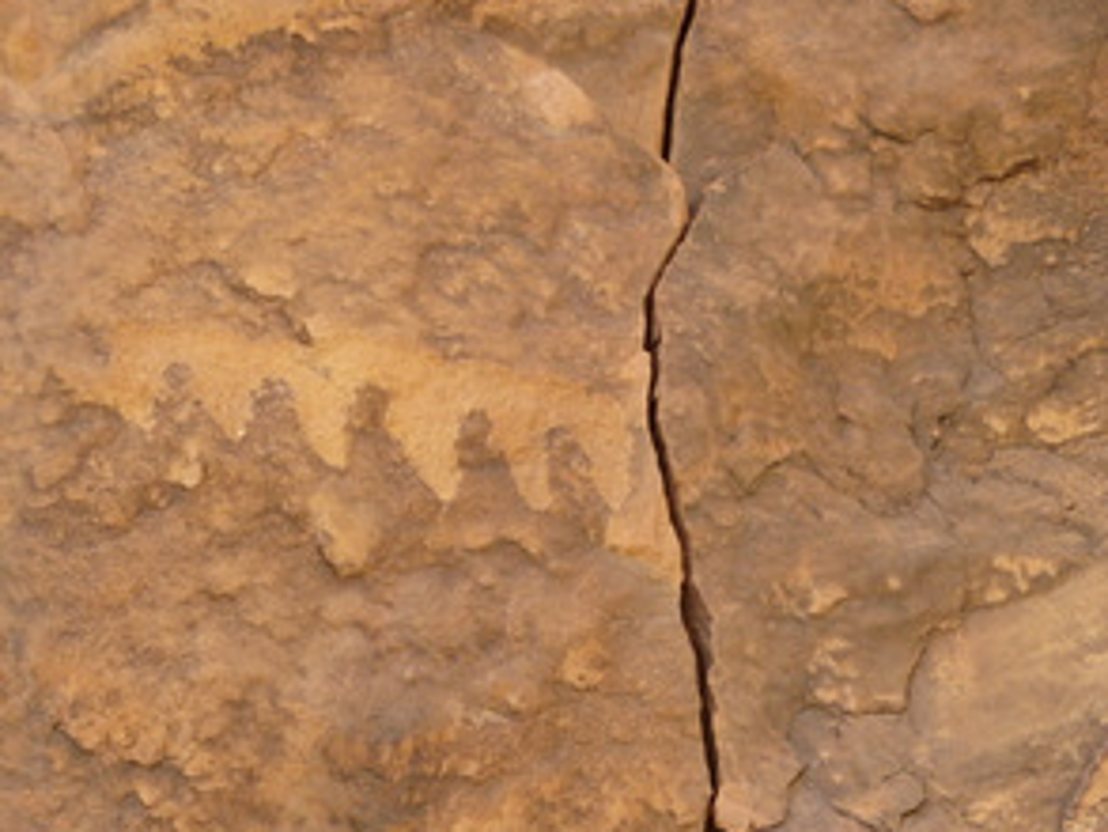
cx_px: 401
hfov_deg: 8.3
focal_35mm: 239
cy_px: 531
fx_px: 7653
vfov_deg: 6.2
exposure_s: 1/125
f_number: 5.9
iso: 320
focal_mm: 25
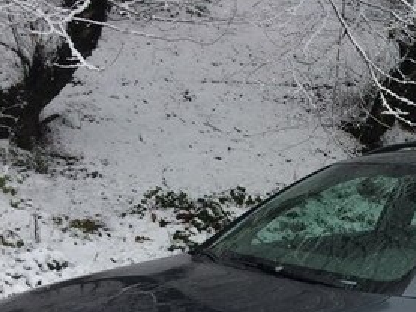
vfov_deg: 20.1
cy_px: 365
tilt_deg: -16.0
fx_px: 830
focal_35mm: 69
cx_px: 396
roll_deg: -1.3
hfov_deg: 26.9
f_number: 2.2
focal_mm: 4.15
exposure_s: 1/441
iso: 32
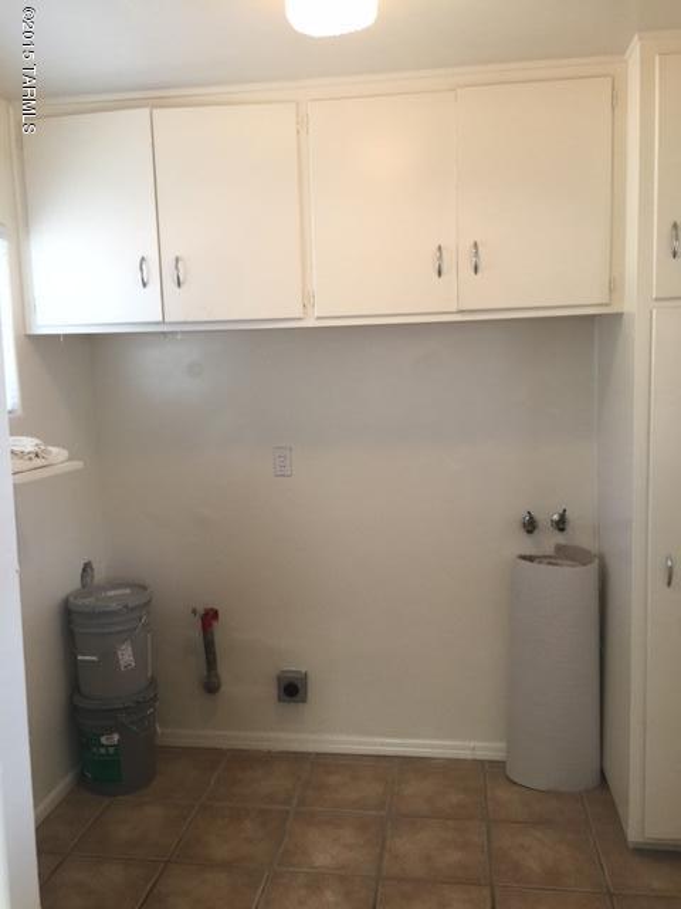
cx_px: 340
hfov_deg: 48.2
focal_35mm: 29
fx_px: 761
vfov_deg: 61.7
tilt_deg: -5.3
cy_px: 454
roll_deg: +1.0
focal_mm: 4.15
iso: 64
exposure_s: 1/15
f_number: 2.2
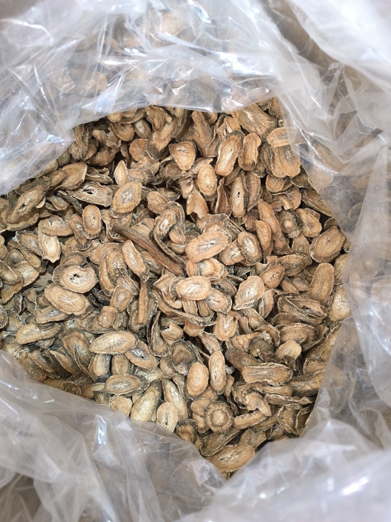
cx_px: 196
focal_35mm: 23
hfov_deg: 58.9
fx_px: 346
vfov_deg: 73.9
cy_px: 261
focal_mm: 6.14
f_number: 1.65
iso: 1600
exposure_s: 1/25
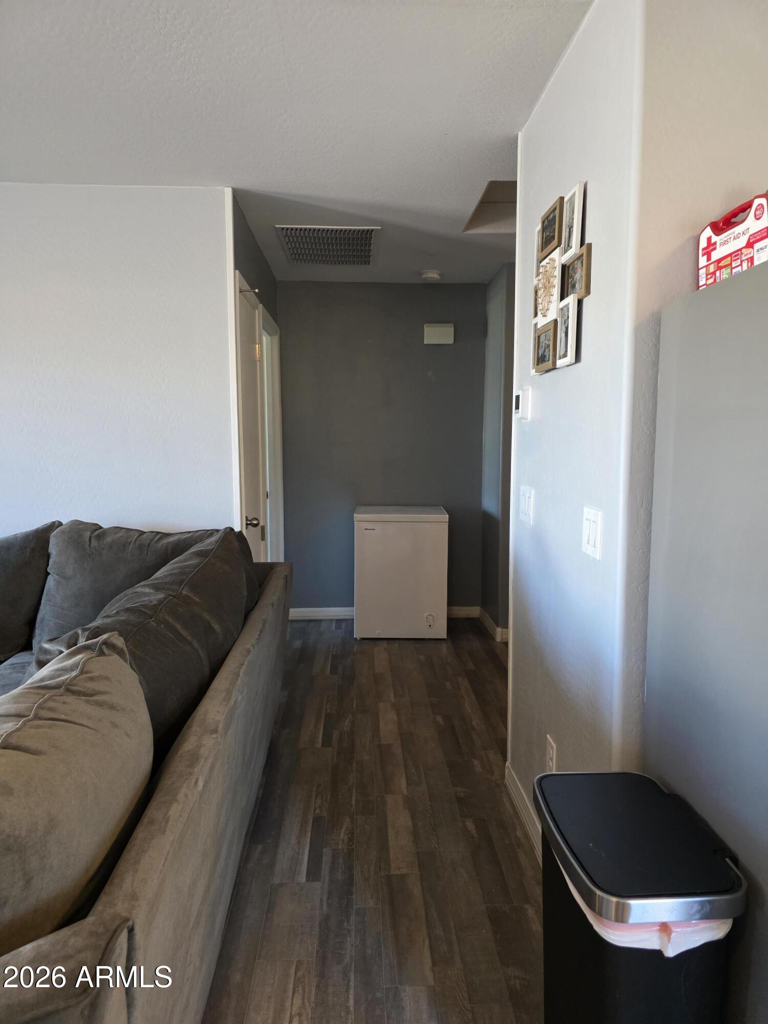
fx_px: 680
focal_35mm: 23
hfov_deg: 58.9
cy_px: 512
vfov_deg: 73.9
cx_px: 384
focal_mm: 6.3
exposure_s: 1/120
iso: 640
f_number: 1.7
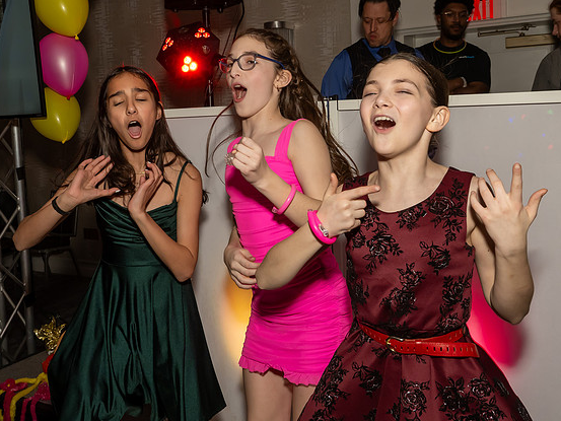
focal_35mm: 36
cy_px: 160
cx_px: 254
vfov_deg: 39.4
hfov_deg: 51.3
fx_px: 584
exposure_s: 1/250
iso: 800
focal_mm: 17
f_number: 7.1
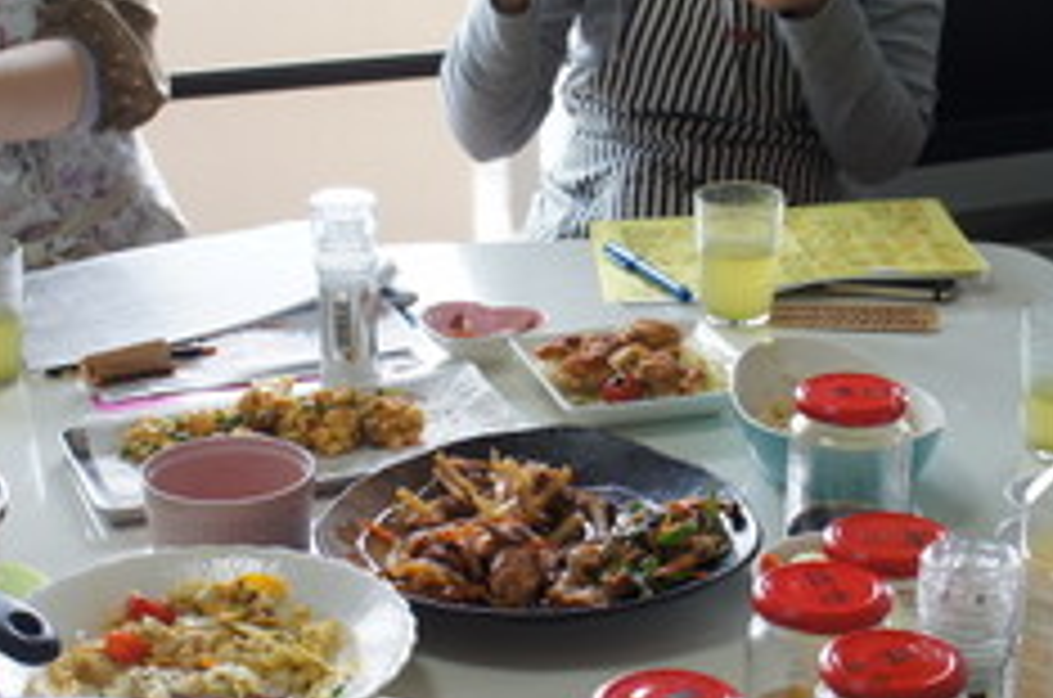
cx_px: 616
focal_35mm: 77
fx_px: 2248
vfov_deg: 17.6
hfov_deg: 26.3
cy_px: 405
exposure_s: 1/60
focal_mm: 20
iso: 320
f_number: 4.5
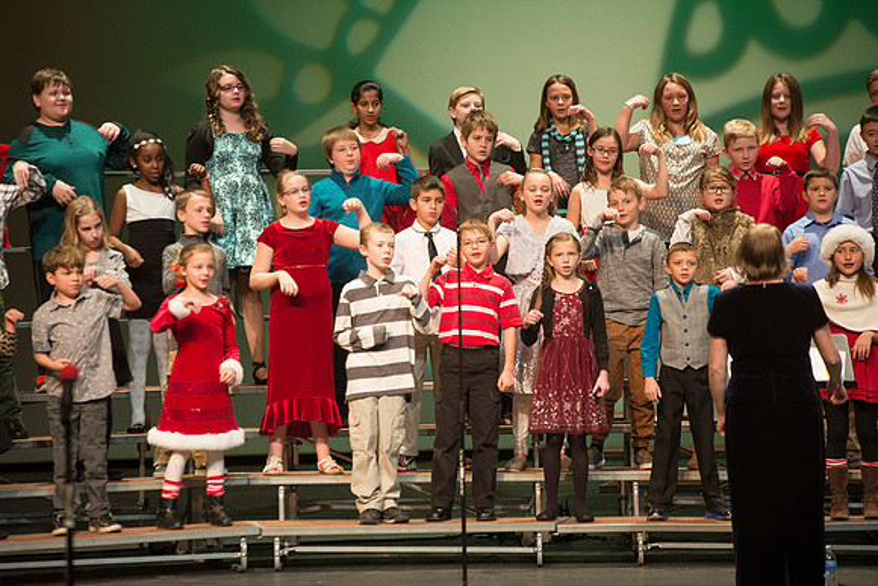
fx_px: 4879
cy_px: 293
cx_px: 439
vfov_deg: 6.9
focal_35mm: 200
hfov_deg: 10.3
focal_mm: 200
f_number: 2.8
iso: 2500
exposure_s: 1/250
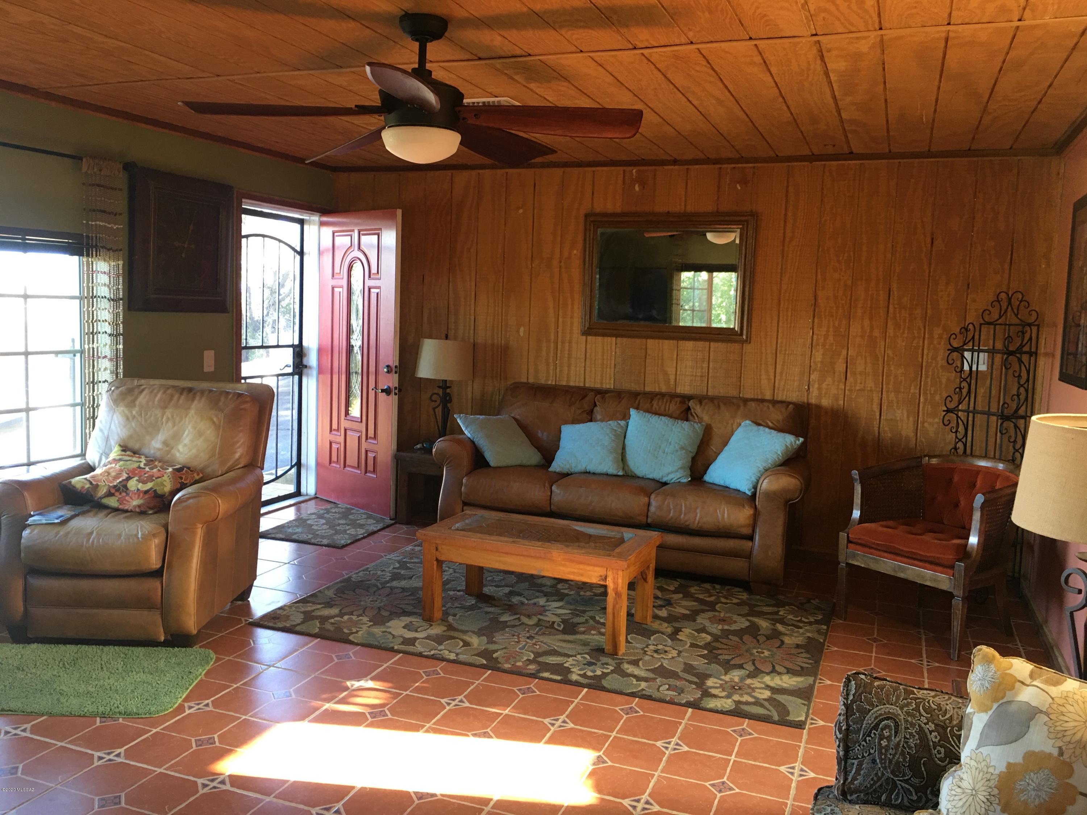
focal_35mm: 29
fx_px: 911
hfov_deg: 61.7
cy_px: 408
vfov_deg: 48.2
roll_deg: -2.9
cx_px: 544
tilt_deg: -5.5
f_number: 2.2
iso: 40
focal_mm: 4.15
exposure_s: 1/15
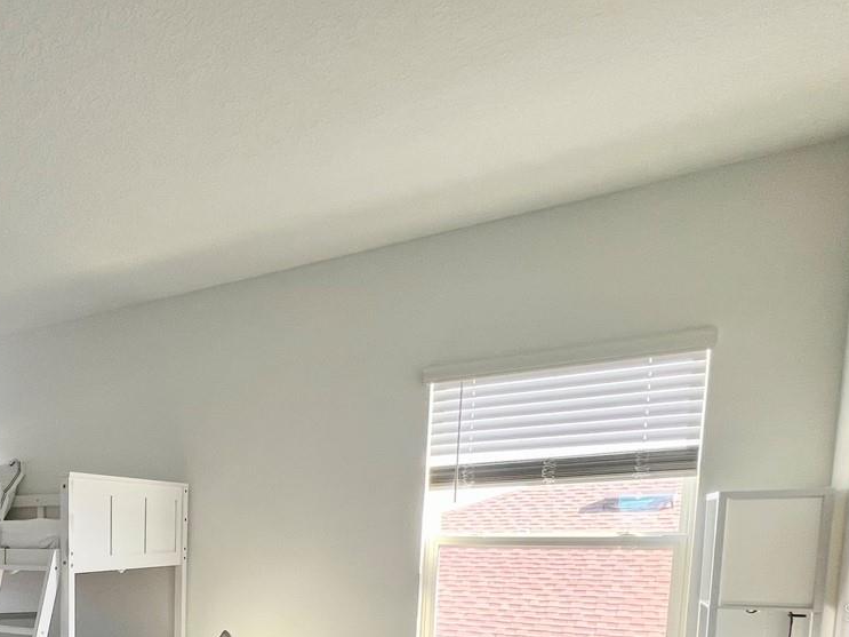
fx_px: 687
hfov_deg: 52.9
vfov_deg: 43.8
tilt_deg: -6.2
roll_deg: +0.2
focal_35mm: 28
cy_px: 612
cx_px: 38
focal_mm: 1.57
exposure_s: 1/99
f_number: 1.8
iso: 100
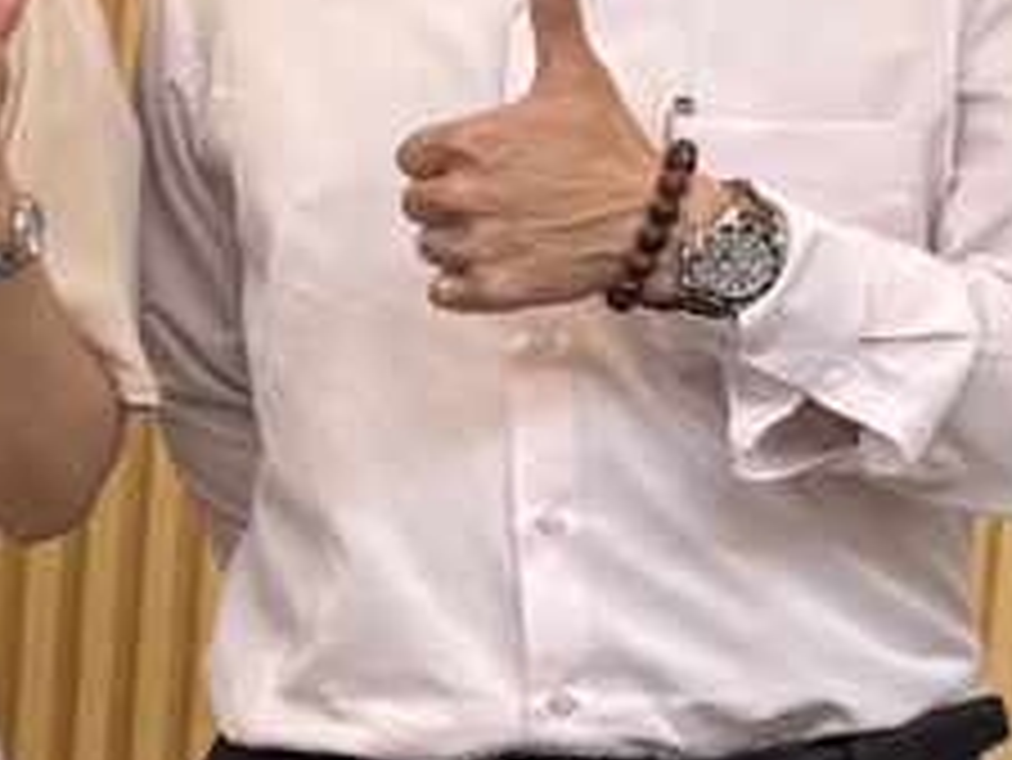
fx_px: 4680
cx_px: -1813
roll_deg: +0.3
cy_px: 438
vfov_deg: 9.3
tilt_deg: -9.5
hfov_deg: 9.9
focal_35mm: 160
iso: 80
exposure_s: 1/120
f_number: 1.78
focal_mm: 6.76
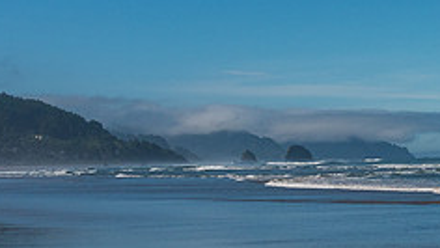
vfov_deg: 9.5
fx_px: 1459
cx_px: 450
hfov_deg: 16.7
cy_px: -114
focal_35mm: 125
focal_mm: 20
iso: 125
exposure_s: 1/640
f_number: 8
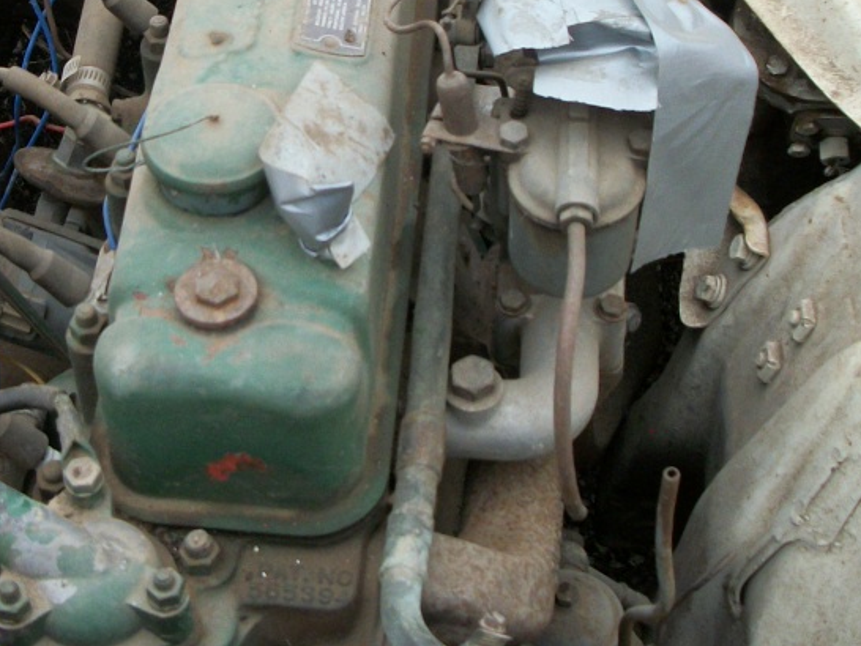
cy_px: 143
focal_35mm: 75
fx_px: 1866
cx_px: 265
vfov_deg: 19.5
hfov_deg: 25.8
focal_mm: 5.7
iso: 80
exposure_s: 1/320
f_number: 2.9
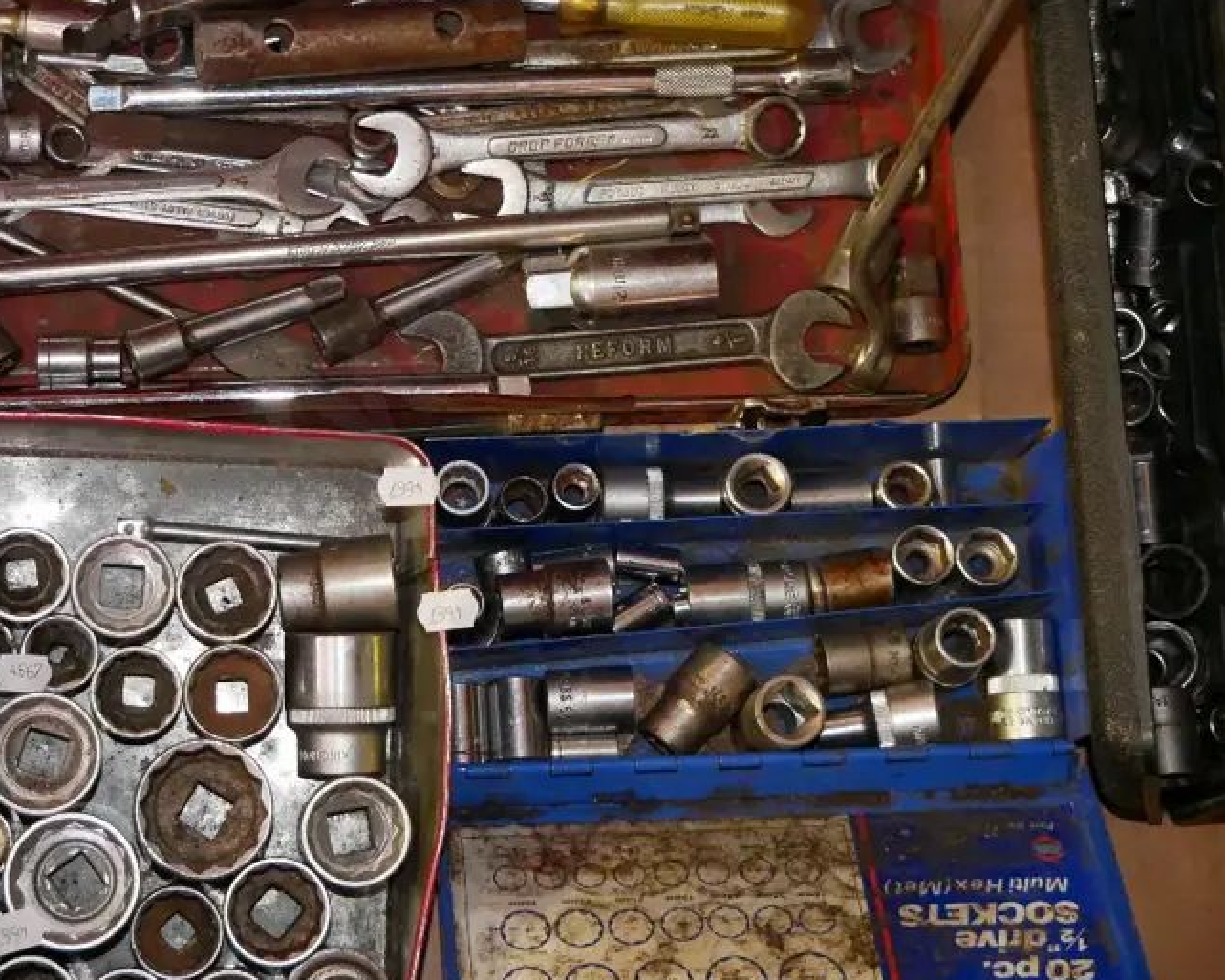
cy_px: 360
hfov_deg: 24.3
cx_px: 417
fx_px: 2828
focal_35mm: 78
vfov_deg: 19.6
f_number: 4.5
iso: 3200
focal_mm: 25
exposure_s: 1/80
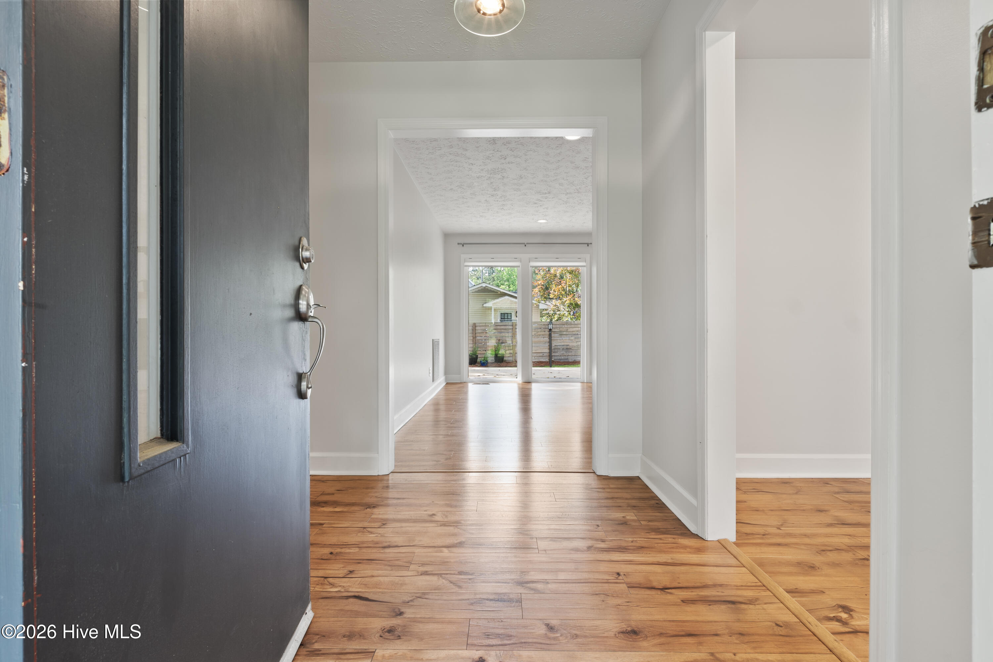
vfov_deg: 73.7
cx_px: 496
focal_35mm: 16
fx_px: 441
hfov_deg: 96.7
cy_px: 331
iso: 50
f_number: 8
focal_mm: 11
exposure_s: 1.3
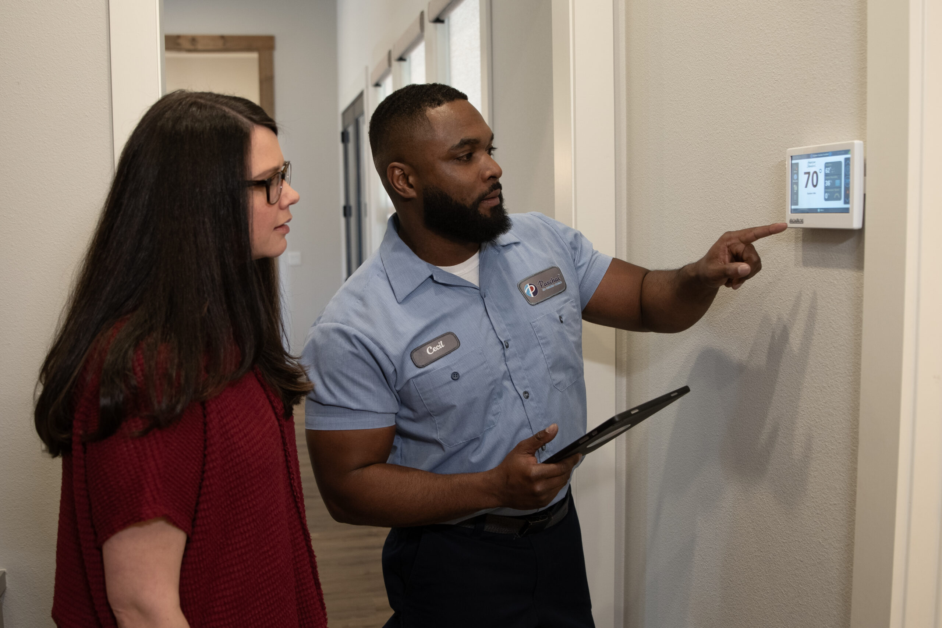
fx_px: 942
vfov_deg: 36.9
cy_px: 314
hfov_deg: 53.1
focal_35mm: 36
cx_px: 471
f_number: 2.8
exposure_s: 1/50
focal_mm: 24
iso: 800
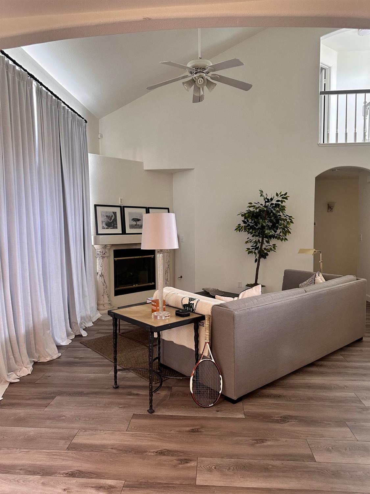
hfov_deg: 56.8
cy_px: 247
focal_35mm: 24
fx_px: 342
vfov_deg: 71.6
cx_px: 185
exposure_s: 1/60
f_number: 1.78
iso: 320
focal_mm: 6.86
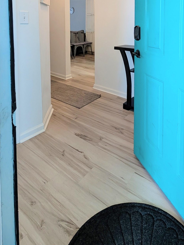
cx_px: 120
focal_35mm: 22
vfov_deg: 65.7
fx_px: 156
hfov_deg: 60.0
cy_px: 34
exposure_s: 1/120
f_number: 1.7
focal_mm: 2.02
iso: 73
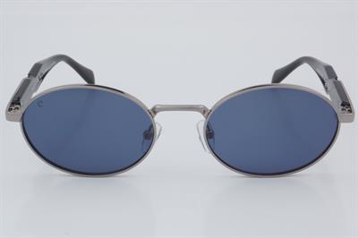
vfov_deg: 16.5
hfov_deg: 24.6
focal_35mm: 82
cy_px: 119
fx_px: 820
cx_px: 179
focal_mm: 55
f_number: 32
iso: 100
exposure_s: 1/4
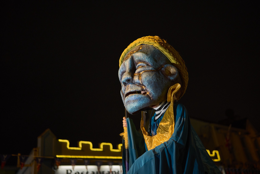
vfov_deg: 37.9
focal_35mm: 35
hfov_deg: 54.4
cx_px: 130
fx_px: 253
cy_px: 87
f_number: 1.4
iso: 2000
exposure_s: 1/250
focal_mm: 35
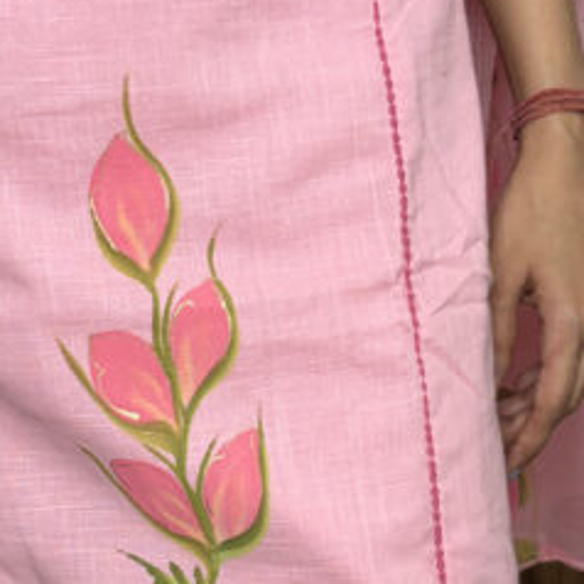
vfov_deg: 19.1
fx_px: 1718
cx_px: 245
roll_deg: +3.1
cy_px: 480
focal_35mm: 90
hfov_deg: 19.3
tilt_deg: -22.8
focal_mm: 5.96
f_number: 1.6
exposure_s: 1/50
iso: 80
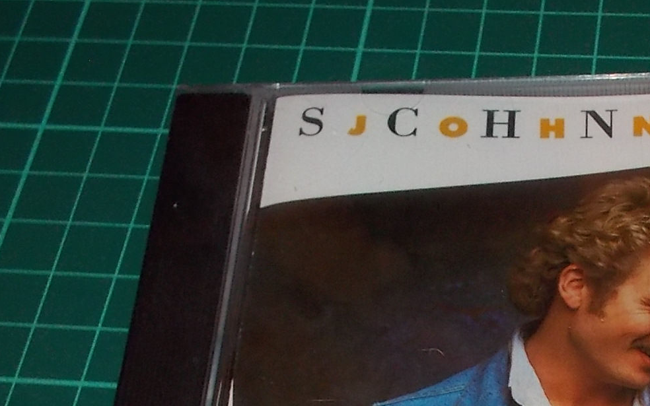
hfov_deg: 27.9
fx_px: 1258
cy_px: 520
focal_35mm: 71
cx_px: 590
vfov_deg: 17.3
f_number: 3.3
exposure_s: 1/30
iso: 200
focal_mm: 4.1
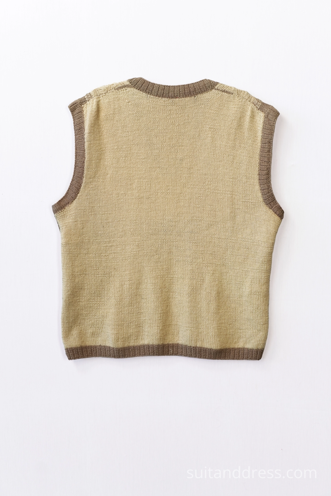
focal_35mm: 48
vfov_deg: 41.1
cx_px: 166
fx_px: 662
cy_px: 248
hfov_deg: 28.1
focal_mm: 32
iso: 320
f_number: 6.3
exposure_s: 1/60
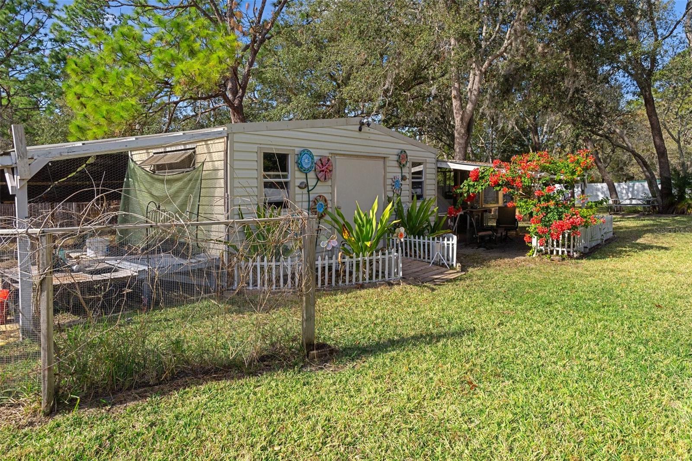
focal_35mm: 21
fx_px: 404
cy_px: 230
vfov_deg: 59.5
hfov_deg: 81.2
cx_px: 346
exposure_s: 1/200
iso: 320
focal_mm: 14
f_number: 8
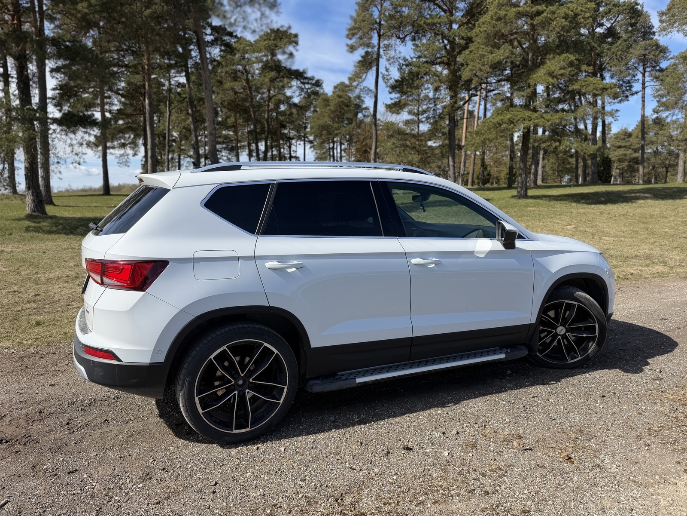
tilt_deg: -7.2
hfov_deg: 71.6
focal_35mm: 24
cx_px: 344
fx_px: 476
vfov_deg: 56.8
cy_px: 258
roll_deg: +0.5
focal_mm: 6.76
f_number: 1.78
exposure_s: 1/3584
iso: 80
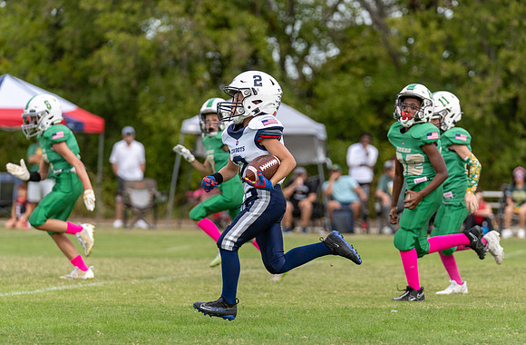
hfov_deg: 9.5
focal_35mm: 217
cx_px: 287
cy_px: 239
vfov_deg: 6.2
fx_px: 3158
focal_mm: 156
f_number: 3.5
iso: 200
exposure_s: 1/1250
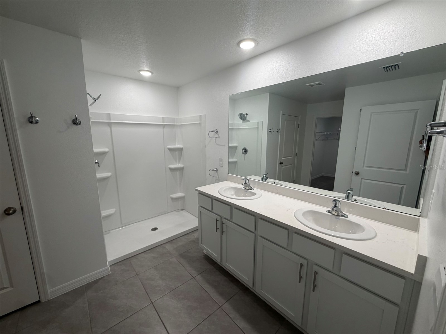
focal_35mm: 14
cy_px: 167
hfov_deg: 102.1
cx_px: 223
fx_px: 180
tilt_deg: -9.9
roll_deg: -0.2
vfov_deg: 85.7
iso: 100
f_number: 2.2
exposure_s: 1/120
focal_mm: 2.22
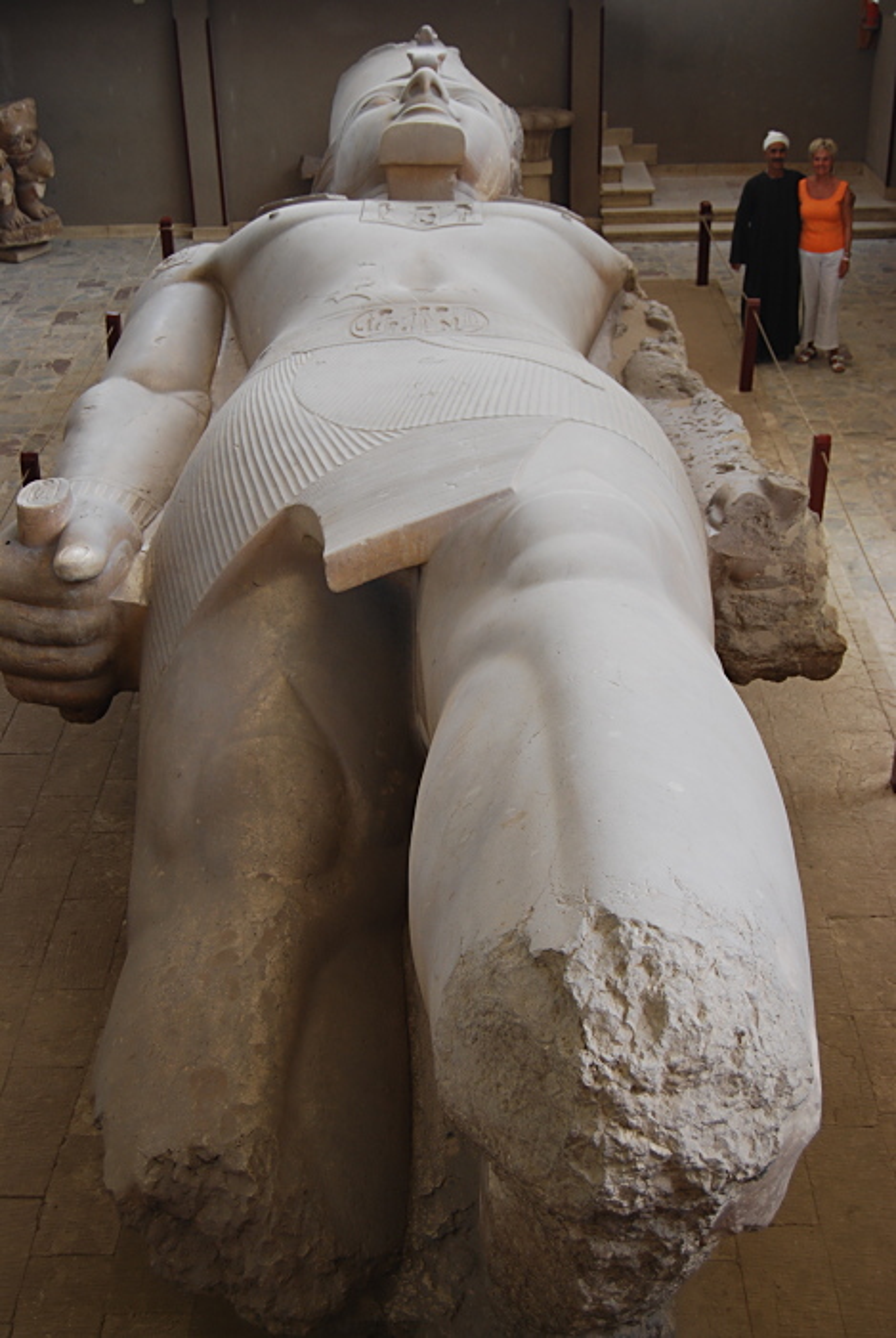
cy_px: 669
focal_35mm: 45
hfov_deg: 30.0
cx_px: 448
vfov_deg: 43.5
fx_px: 1674
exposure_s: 1/80
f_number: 4.5
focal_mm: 30
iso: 200
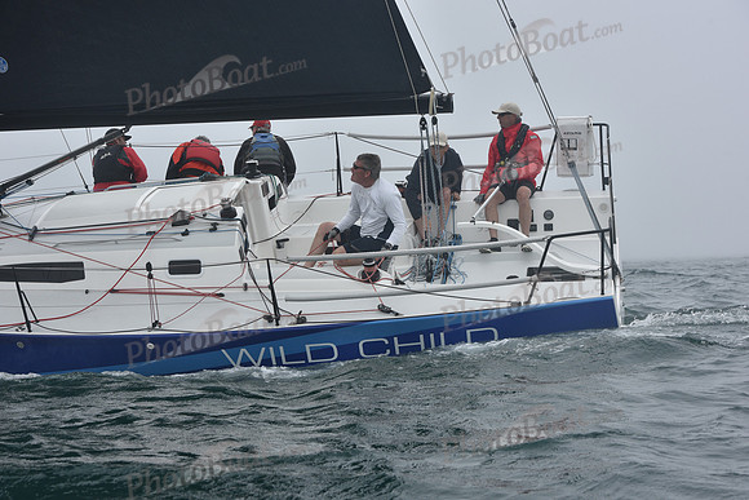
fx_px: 1457
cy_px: 250
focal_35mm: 70
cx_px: 374
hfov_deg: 28.8
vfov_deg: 19.5
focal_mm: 70
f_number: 9
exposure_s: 1/800
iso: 250
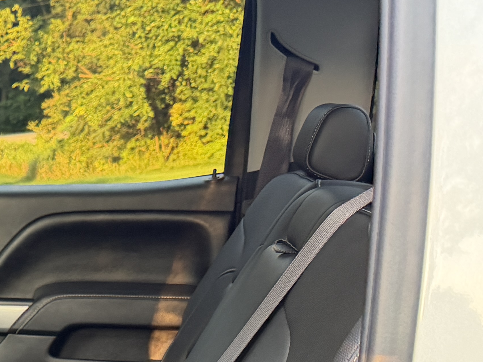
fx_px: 1130
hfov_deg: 20.4
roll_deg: +0.8
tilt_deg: -18.1
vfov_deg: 17.1
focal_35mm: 81
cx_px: -255
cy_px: 468
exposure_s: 1/71
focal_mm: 6.76
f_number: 1.78
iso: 200
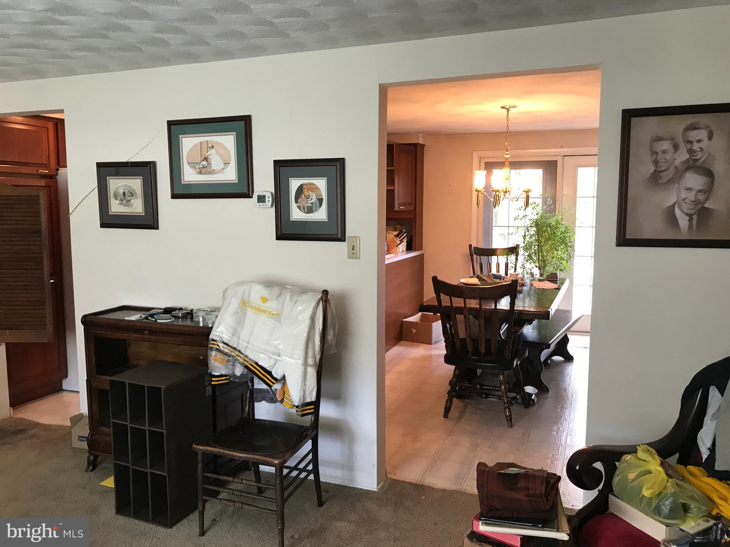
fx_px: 590
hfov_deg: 63.4
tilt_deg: -5.8
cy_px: 274
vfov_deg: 49.7
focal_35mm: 28
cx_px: 365
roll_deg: -0.5
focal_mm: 3.99
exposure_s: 1/20
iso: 40
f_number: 1.8
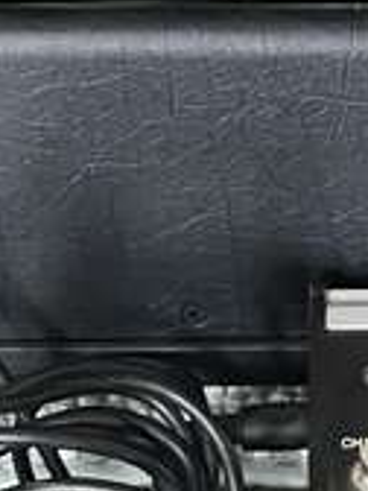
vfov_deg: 5.3
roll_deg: +0.0
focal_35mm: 367
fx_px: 5202
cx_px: 429
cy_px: -514
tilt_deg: -22.9
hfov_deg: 4.0
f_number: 2.8
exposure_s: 1/60
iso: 250
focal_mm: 9
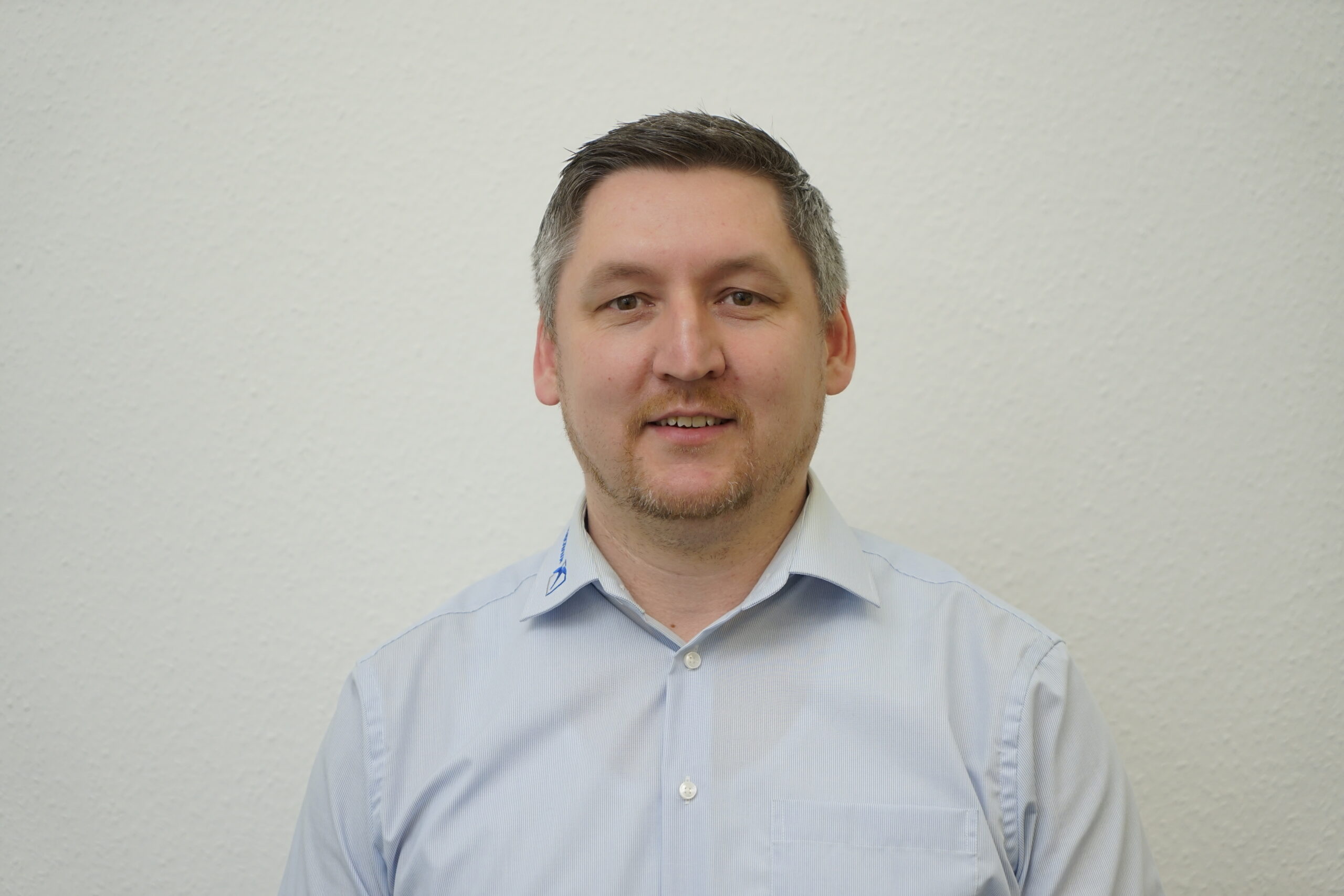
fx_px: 2613
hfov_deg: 28.8
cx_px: 672
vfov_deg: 19.5
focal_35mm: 70
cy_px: 448
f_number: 4
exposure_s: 1/160
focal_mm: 70
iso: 640
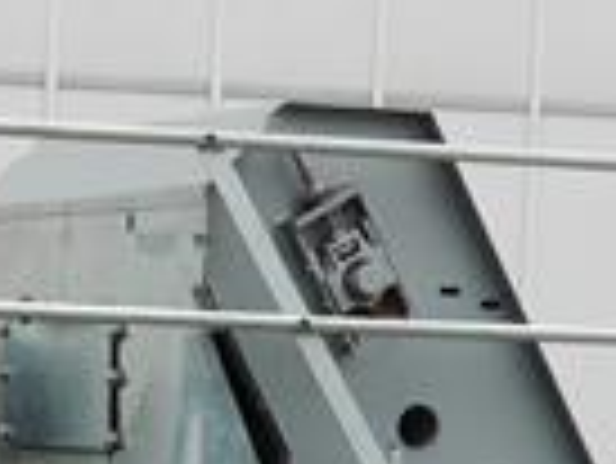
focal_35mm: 196
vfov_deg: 7.4
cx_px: 366
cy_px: 847
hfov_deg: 10.1
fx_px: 3491
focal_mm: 21
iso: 160
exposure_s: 1/125
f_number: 5.6
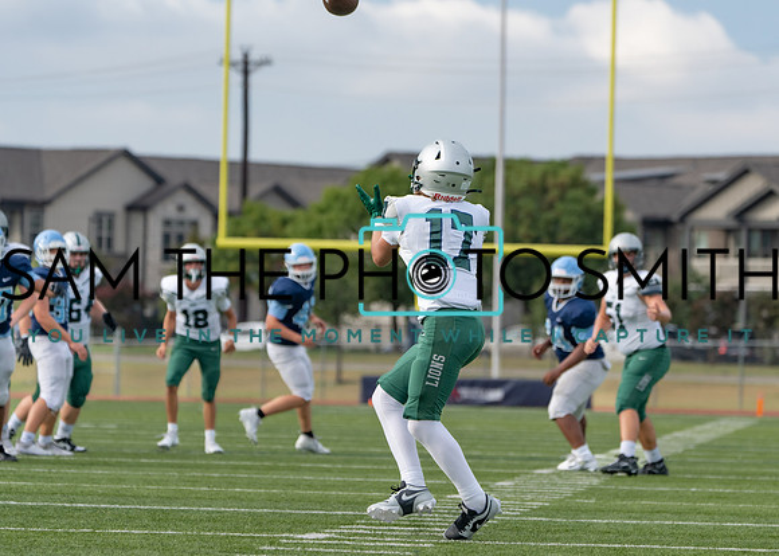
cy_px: 324
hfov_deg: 7.5
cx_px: 435
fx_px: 5917
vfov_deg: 5.4
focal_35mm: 268
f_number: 5.6
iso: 320
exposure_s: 1/1250
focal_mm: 215
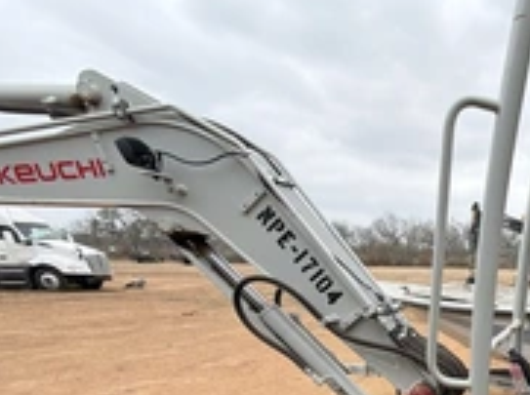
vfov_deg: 38.3
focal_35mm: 31
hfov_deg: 44.5
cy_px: 424
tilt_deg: -18.9
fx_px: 474
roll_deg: -1.3
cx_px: 583
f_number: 2.2
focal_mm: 2.22
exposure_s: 1/502
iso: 40
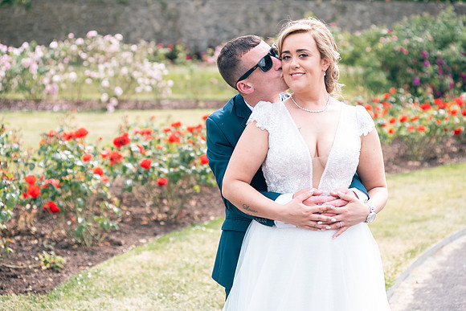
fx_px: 1036
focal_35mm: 80
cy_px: 156
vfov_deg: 17.1
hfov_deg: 25.4
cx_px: 233
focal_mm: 80
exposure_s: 1/250
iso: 80
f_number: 3.5
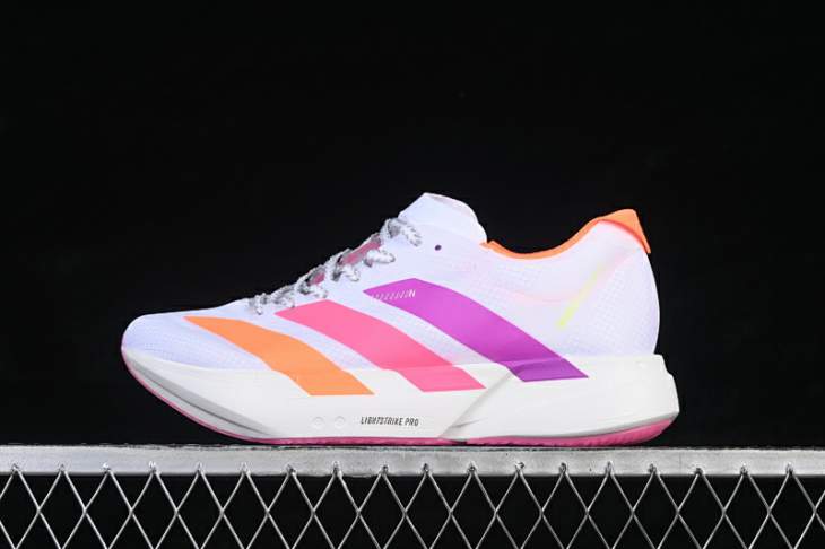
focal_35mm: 75
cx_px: 412
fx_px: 1718
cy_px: 274
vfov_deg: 18.2
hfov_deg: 27.0
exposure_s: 1/80
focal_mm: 50
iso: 160
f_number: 8
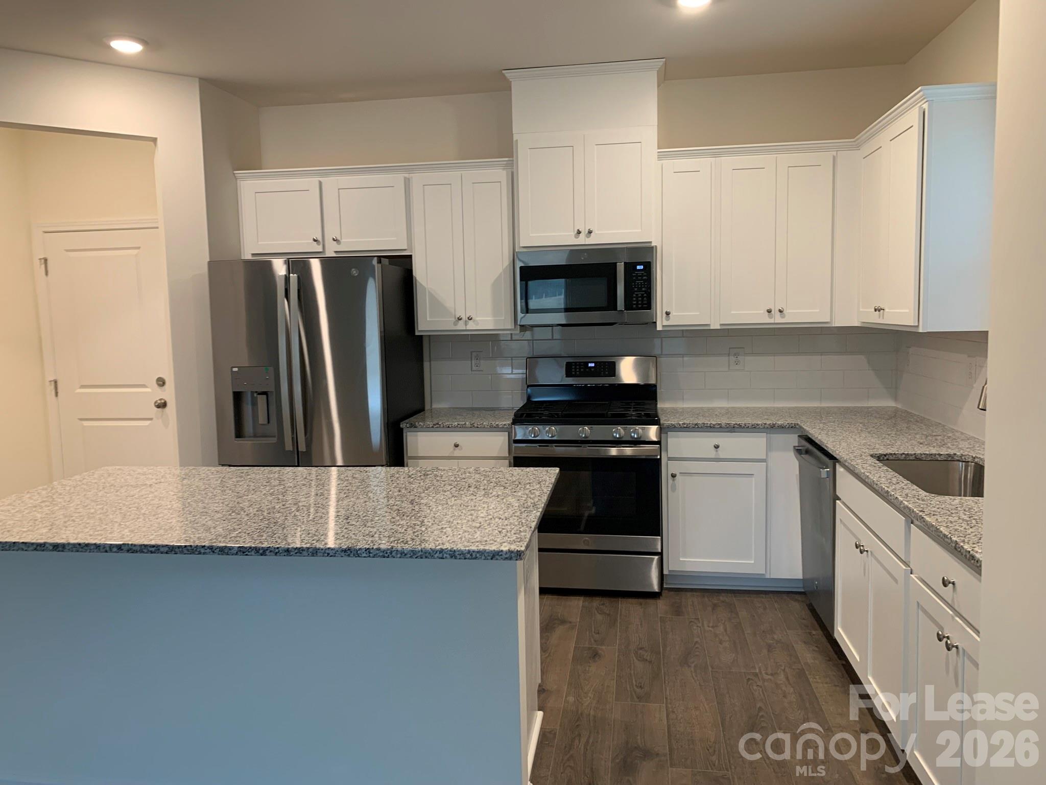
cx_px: 523
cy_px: 392
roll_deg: +0.7
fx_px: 786
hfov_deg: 67.3
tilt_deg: -5.0
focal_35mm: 26
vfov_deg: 53.1
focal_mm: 4.25
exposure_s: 1/60
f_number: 1.8
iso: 125
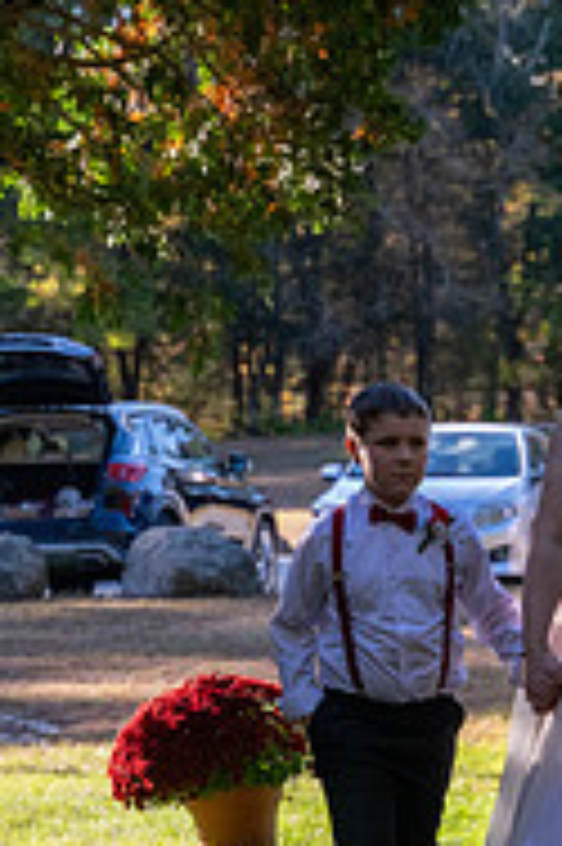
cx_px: 519
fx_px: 4222
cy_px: 770
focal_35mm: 180
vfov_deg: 11.4
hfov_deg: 7.6
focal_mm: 75
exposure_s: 1/5000
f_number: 4.5
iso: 6400
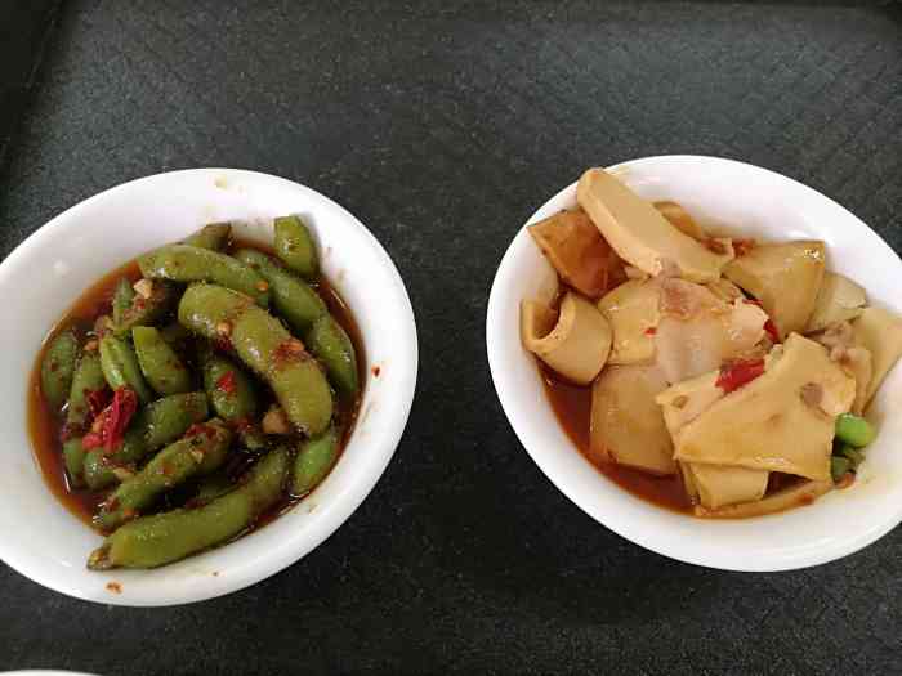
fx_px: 704
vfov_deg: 51.4
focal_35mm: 27
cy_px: 338
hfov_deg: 65.3
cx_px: 451
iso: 400
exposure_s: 1/33.3
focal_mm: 3.84
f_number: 2.2
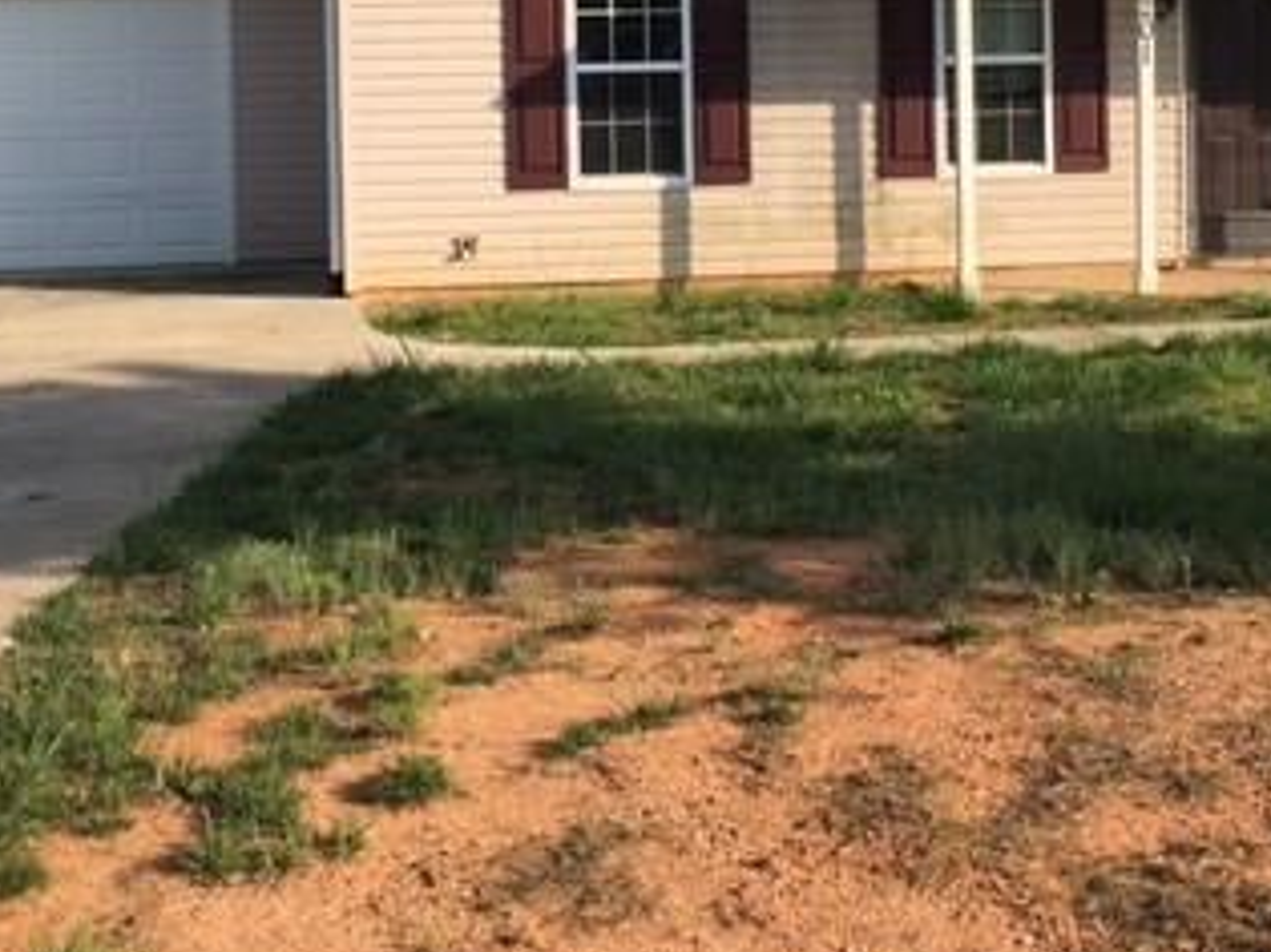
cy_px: 109
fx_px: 2165
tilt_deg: +0.0
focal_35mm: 59
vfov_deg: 24.2
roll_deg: +1.6
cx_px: 674
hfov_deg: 32.7
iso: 25
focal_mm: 4.15
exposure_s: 1/1131
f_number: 2.2
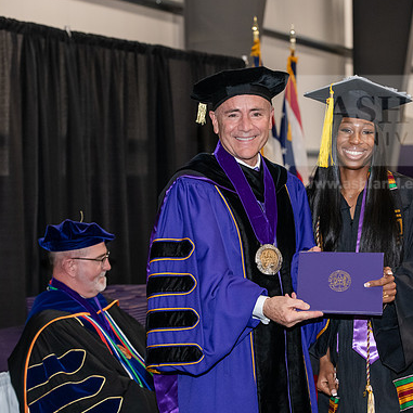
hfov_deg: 17.9
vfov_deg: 17.9
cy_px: 206
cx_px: 253
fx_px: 1309
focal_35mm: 97
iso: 2500
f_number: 5
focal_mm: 75
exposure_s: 1/200
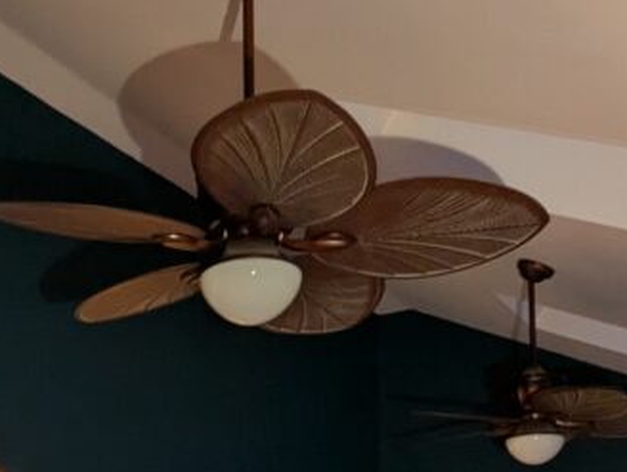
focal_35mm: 50
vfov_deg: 25.8
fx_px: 907
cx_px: 143
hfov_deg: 37.1
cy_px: 580
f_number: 2.2
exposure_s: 1/33.3
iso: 174
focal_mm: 2.35
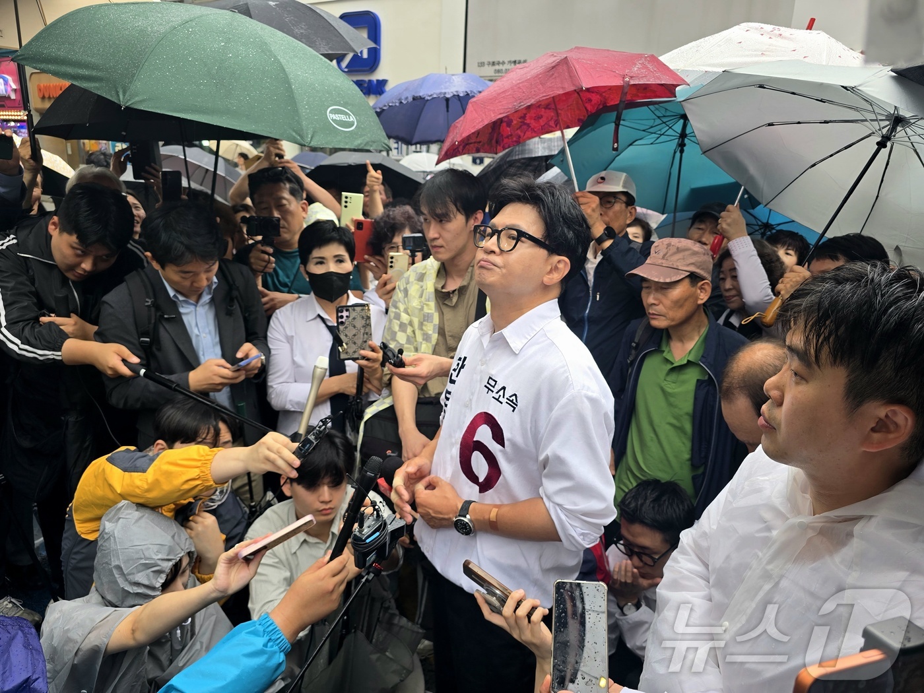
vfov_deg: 58.9
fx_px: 614
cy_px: 346
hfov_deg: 73.9
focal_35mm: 23
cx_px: 462
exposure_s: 1/120
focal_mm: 6.3
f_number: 1.7
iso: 16
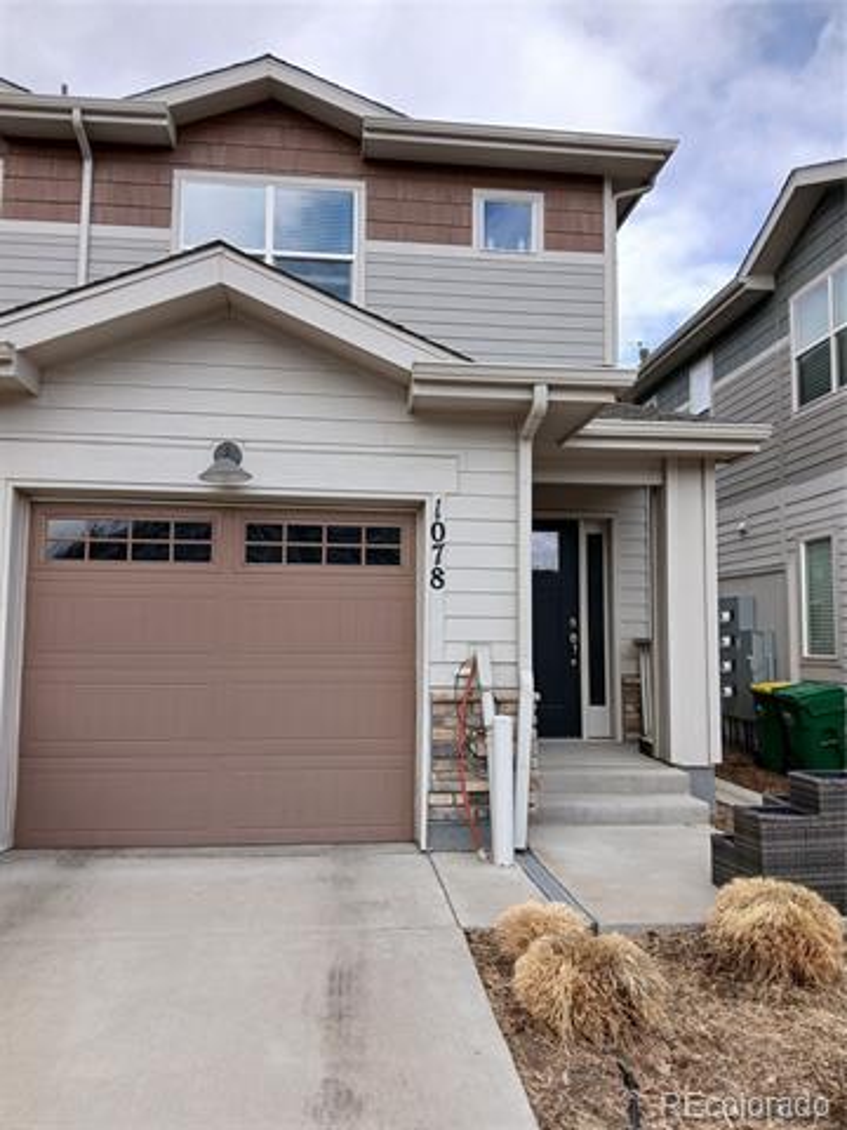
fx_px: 848
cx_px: 424
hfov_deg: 53.1
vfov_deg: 67.3
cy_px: 565
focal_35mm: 26
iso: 20
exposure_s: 1/378
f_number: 1.8
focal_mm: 3.98
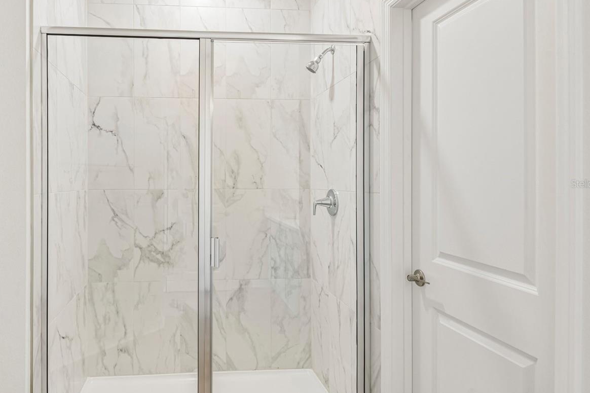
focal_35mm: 22
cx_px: 211
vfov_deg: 57.1
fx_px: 360
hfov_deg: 76.8
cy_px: 184
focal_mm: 16
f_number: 8
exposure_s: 1/20
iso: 400
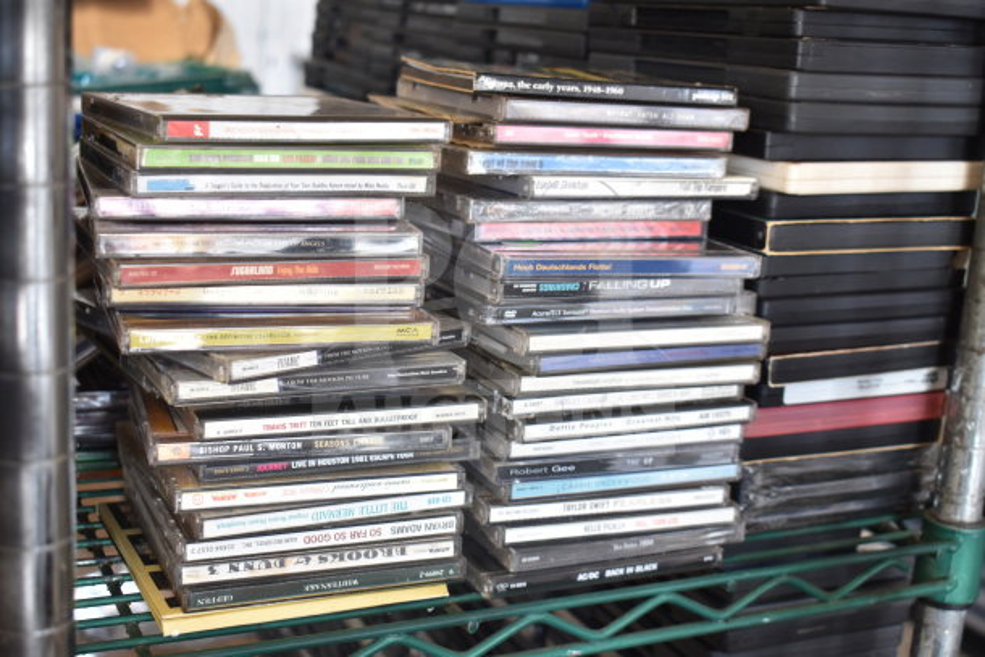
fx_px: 1314
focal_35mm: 48
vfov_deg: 28.1
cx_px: 492
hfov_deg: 41.1
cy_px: 328
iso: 720
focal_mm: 32
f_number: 4.5
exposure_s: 1/50
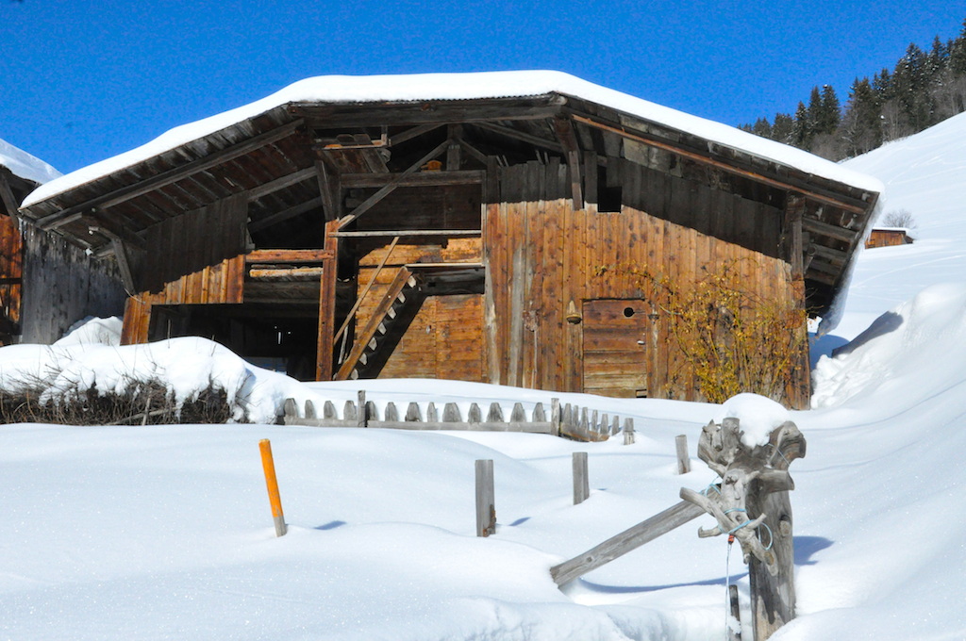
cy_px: 320
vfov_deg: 29.8
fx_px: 1206
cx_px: 483
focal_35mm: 45
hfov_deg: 43.7
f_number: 20
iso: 3200
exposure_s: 1/1600
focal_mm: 30
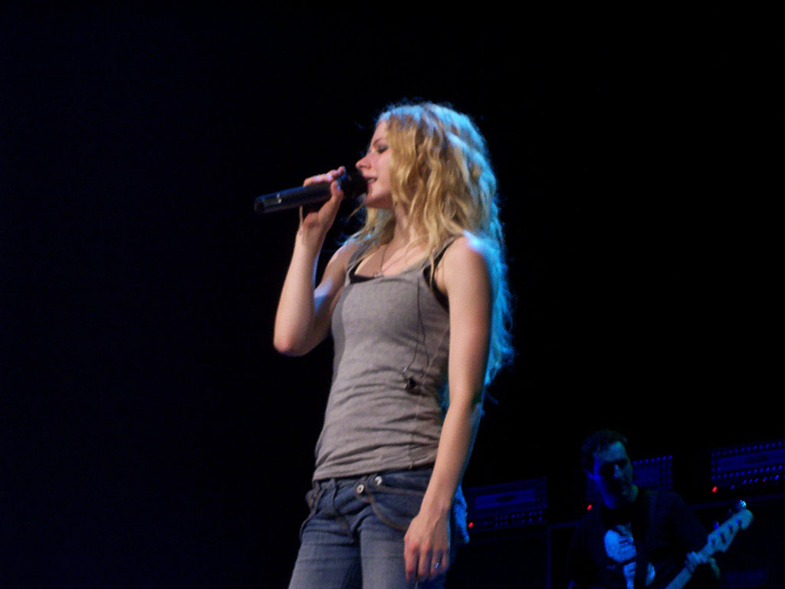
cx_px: 392
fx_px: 2517
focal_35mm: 111
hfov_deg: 17.7
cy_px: 294
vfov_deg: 13.3
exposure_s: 1/90
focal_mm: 16.8
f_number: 4.8
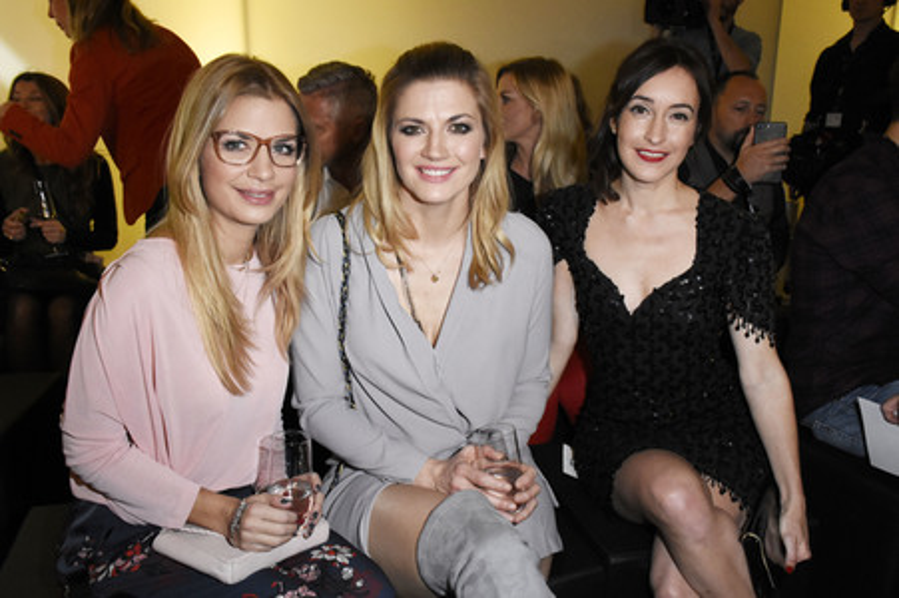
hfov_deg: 62.0
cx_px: 450
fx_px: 749
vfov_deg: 43.5
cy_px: 299
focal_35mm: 30
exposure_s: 1/60
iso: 3200
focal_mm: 20
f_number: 6.3
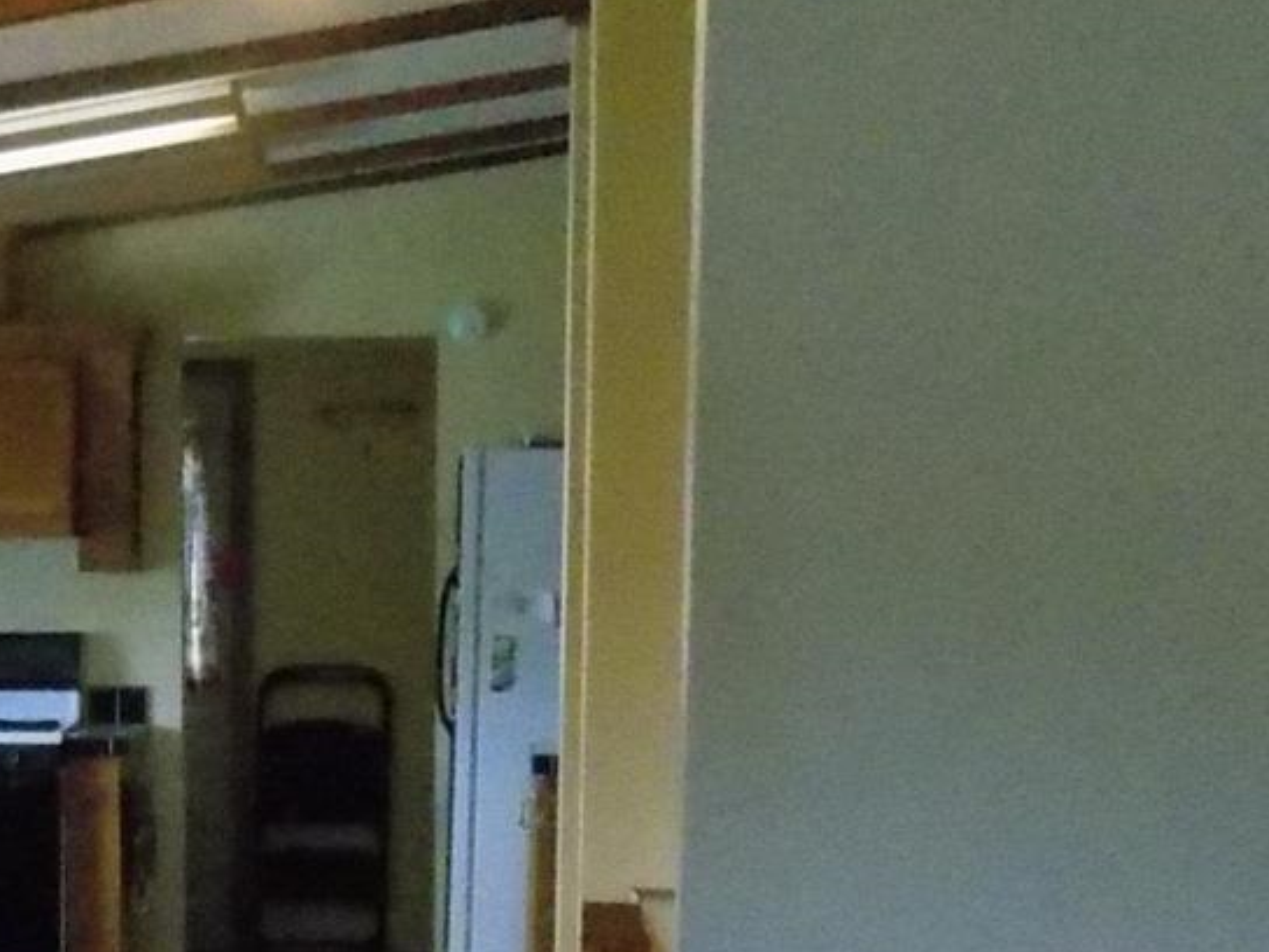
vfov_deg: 15.0
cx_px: -411
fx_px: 3519
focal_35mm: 96
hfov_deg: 18.9
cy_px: 1062
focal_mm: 4
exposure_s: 1/125
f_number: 3.1
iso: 1000
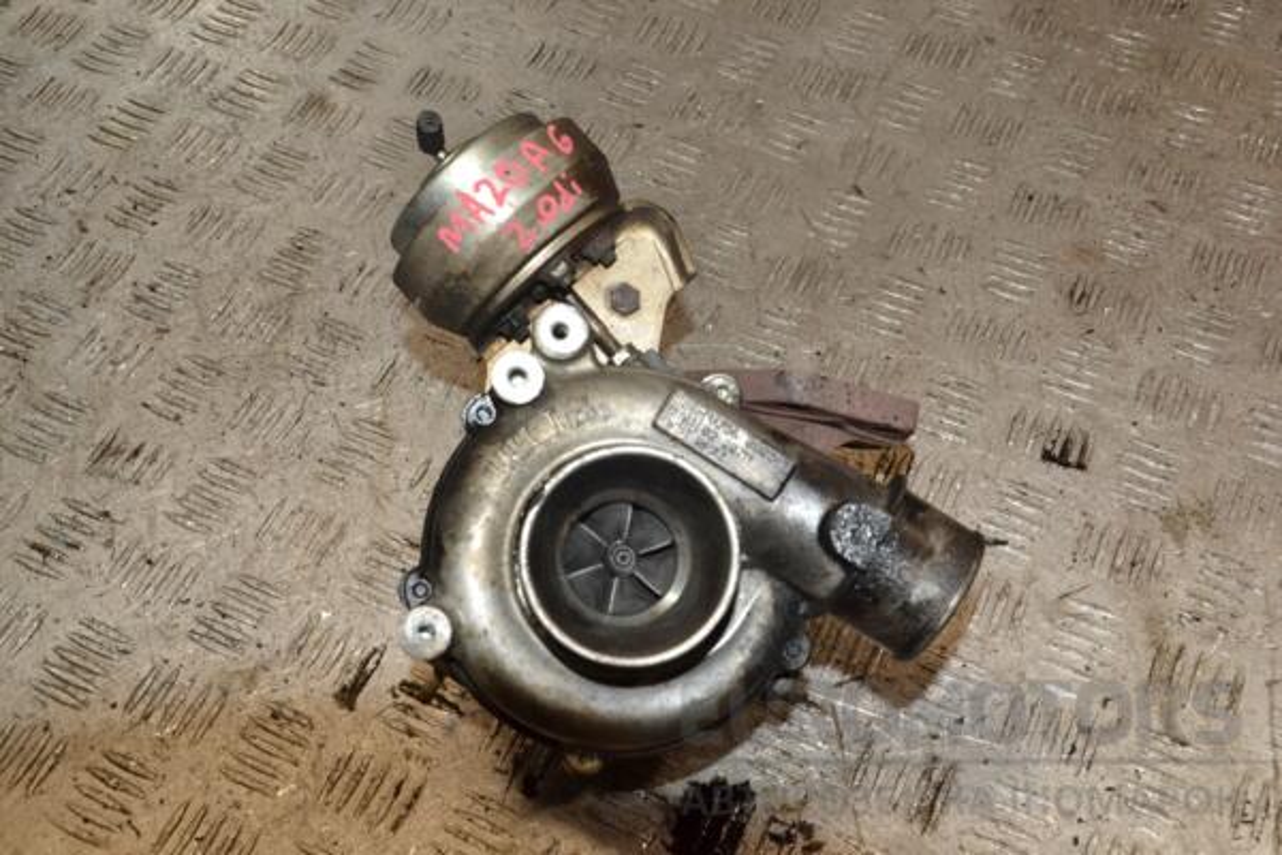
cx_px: 641
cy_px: 428
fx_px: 1602
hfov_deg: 43.6
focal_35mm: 45
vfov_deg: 29.9
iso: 800
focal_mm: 30
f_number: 9
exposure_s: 1/200
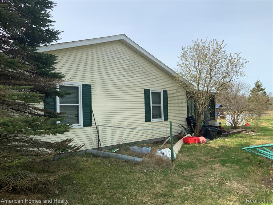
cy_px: 102
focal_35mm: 29
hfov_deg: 61.7
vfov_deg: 48.2
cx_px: 136
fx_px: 229
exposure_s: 1/1412
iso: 16
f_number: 1.8
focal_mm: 3
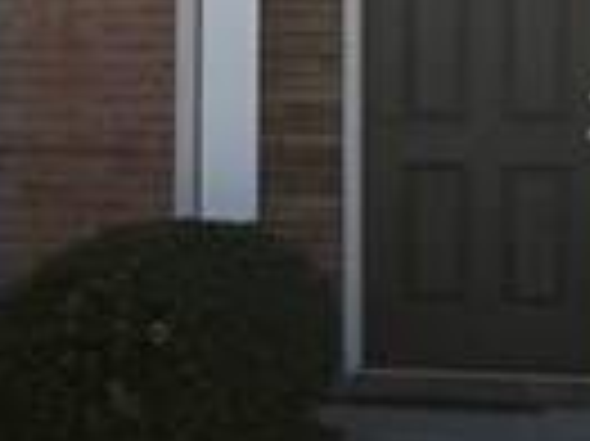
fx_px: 3201
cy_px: 27
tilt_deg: +4.8
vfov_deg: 7.9
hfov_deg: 9.4
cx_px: -797
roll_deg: -2.3
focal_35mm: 188
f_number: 1.78
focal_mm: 6.76
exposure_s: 1/4975
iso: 80
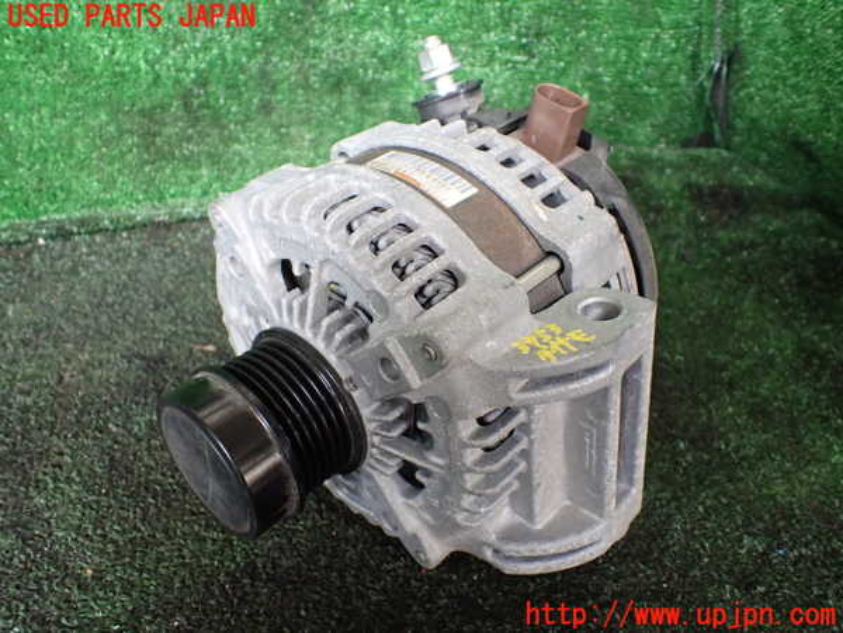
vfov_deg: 46.8
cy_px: 316
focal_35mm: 30
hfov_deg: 60.0
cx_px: 422
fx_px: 731
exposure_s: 1/100
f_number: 2.3
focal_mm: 5.4
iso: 800
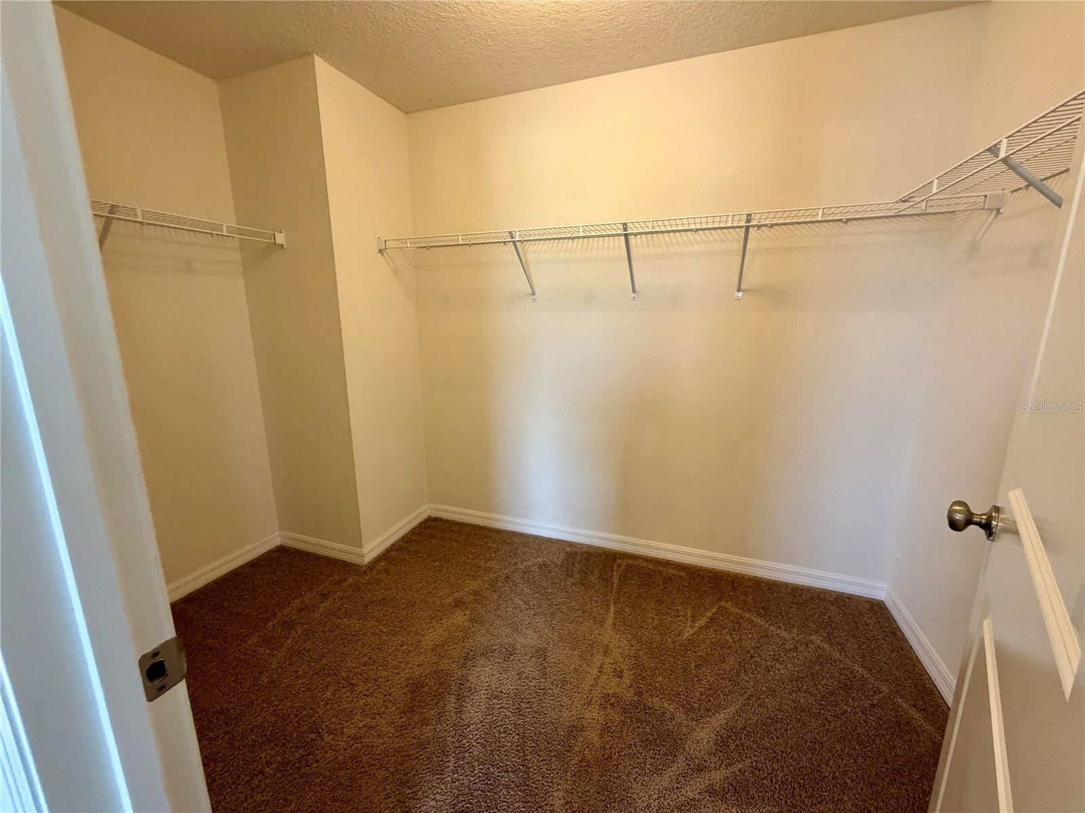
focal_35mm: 14
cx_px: 542
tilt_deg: -11.2
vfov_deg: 85.7
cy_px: 406
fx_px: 439
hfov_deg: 102.1
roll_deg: +0.1
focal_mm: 2.22
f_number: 2.2
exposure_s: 1/120
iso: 320
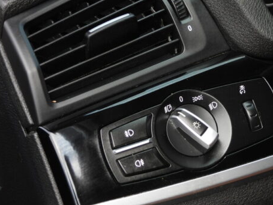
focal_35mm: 133
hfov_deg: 14.8
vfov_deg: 11.1
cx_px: 192
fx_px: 1049
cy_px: 112
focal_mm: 15.3
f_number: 3.5
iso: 100
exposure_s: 1/160
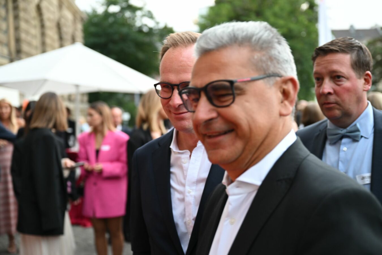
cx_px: 191
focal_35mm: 44
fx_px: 467
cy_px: 128
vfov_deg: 30.5
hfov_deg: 44.5
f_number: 3.2
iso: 1250
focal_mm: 44
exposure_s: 1/200
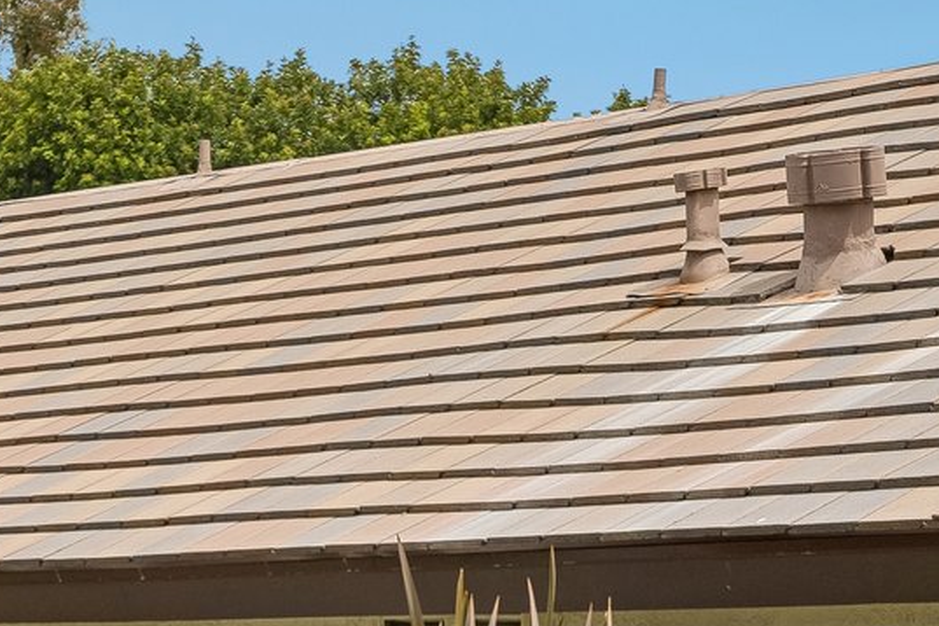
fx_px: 3677
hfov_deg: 14.5
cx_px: 199
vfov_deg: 9.6
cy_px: 702
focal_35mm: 141
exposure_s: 1/500
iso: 125
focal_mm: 37
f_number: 8
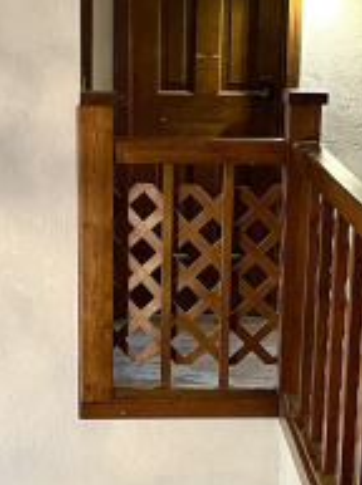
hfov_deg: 16.3
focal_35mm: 90
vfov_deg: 21.8
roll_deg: -0.5
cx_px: 138
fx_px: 1259
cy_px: 308
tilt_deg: -13.1
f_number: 1.6
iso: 160
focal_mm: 5.1
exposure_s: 1/60
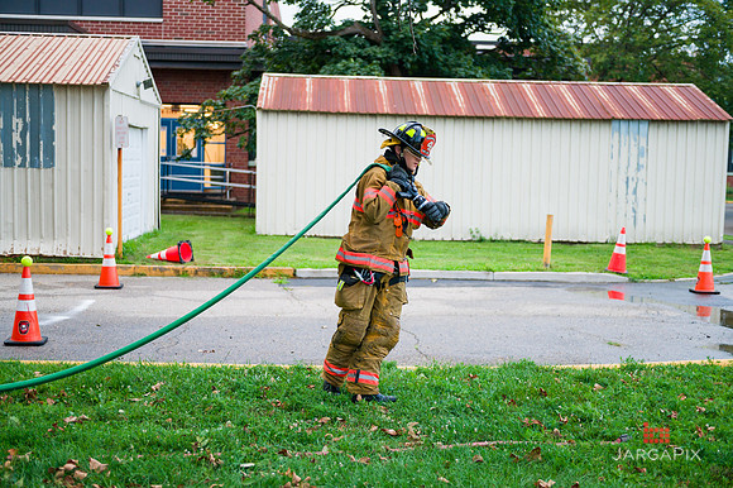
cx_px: 366
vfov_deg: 26.0
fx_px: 1058
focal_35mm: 52
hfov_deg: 38.2
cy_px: 244
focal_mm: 52
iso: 500
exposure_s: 1/250
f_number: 3.2
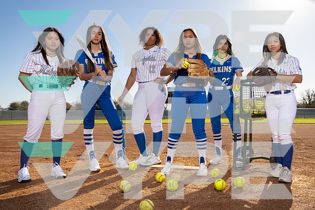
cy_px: 101
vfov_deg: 45.0
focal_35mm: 29
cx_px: 173
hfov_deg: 63.6
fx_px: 253
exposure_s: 1/250
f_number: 5.6
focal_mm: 25
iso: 100
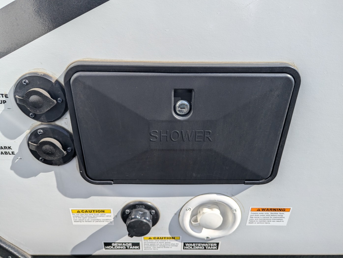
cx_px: 172
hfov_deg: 71.5
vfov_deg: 56.9
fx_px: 238
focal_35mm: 24
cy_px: 129
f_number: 1.85
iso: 46
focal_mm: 6.81
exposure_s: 1/1715
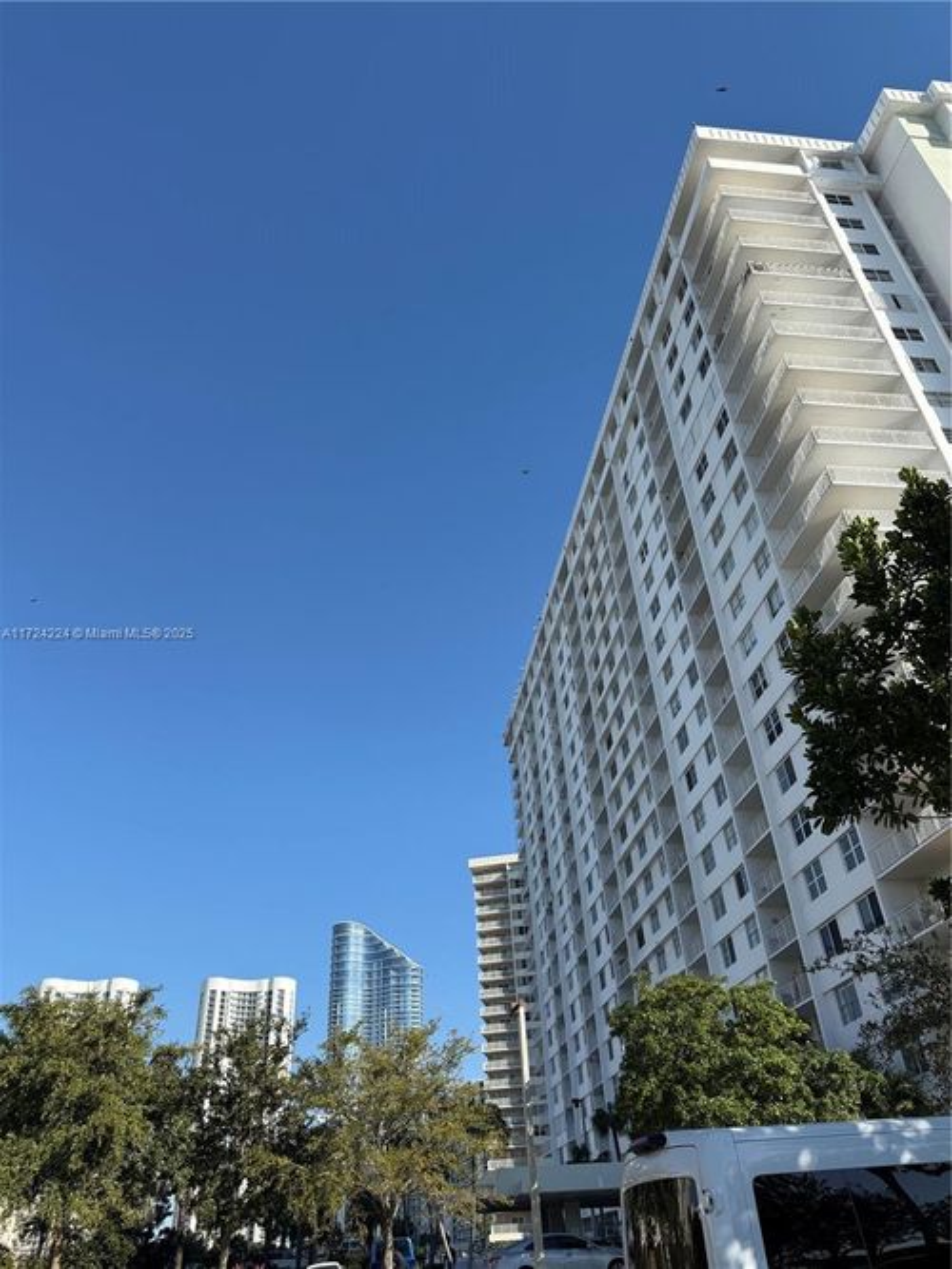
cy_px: 634
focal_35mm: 24
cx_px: 476
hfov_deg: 56.8
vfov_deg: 71.6
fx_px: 880
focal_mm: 6.76
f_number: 1.78
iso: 80
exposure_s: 1/4167
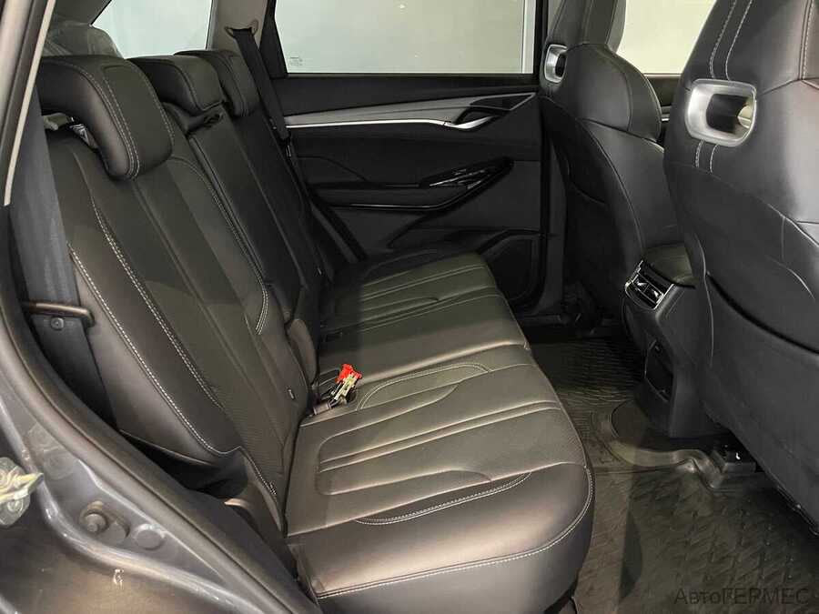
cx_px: 410
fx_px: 615
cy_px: 307
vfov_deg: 53.1
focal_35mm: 26
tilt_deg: -22.8
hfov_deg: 67.3
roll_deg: +1.4
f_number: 1.6
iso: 800
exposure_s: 1/25
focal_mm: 4.2
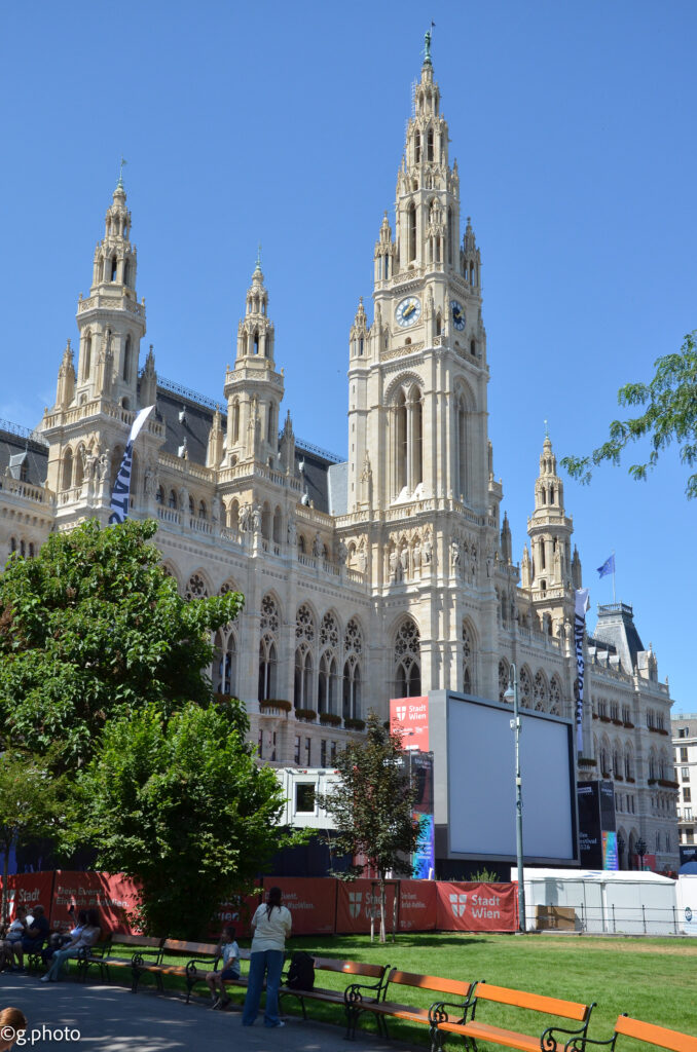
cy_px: 526
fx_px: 1225
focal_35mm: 42
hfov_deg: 31.7
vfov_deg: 46.5
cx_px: 348
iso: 640
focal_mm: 28
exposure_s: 1/1600
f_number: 8
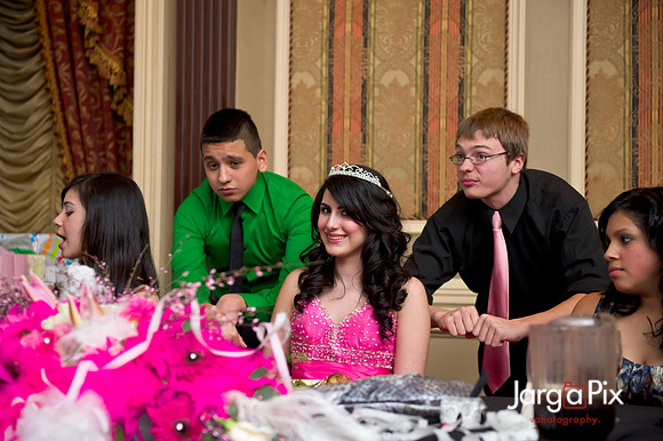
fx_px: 1141
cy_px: 220
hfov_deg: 32.4
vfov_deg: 21.9
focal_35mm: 62
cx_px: 332
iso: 1600
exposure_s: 1/125
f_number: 3.2
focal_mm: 62
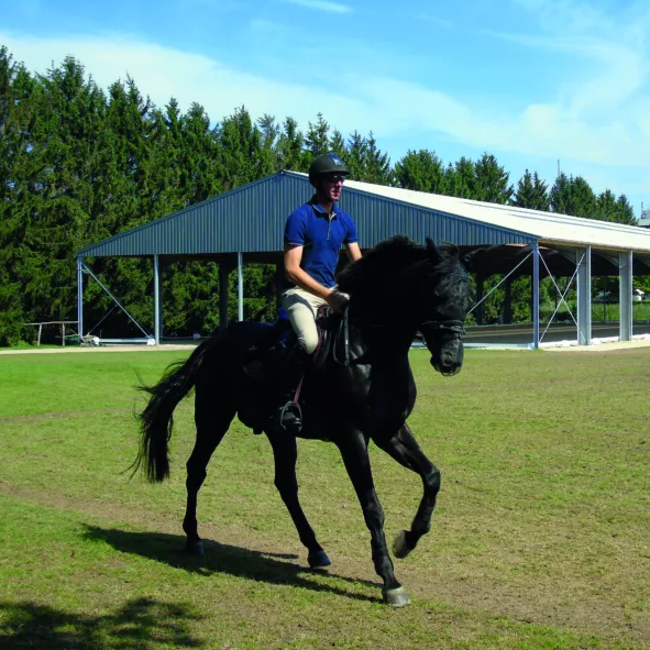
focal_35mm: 55
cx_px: 429
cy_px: 327
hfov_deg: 30.9
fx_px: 1168
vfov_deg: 31.1
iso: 80
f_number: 4.1
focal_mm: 8.2
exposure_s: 1/500
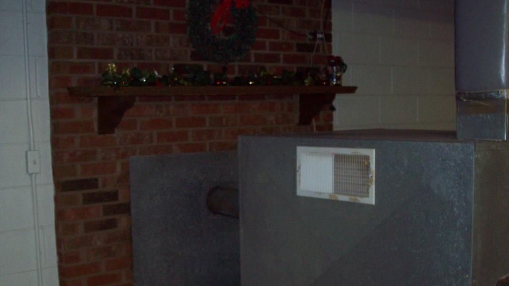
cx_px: 258
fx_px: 675
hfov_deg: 41.3
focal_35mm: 50
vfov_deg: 23.9
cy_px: 179
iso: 200
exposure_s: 1/73.6
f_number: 3
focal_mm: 7.6
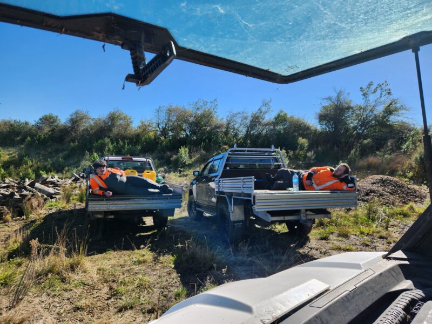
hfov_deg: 73.9
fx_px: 287
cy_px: 162
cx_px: 216
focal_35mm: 23
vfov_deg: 58.9
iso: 20
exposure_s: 1/1468
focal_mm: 5.4
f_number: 1.8
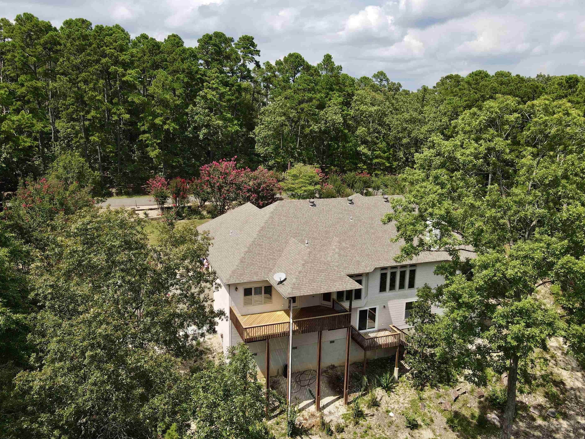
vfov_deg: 53.0
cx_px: 283
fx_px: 439
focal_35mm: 26
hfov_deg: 67.3
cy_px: 207
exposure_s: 1/640
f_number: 2.8
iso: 100
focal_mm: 4.5
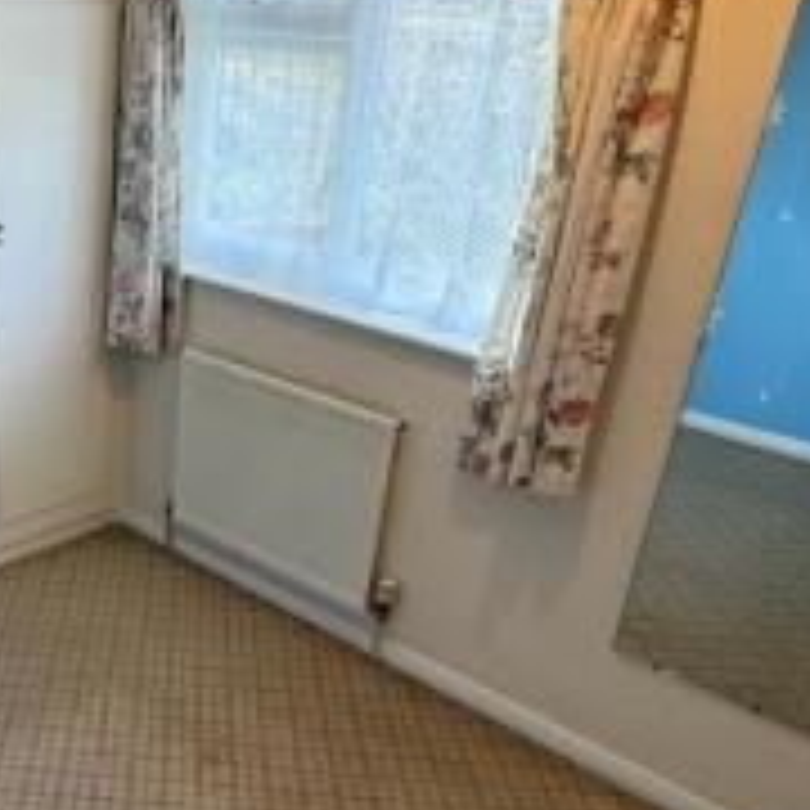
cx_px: 128
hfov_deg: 39.7
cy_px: 556
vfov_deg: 41.2
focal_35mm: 40
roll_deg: -1.6
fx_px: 1059
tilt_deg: -28.3
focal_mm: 2.22
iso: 200
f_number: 2.2
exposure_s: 1/99
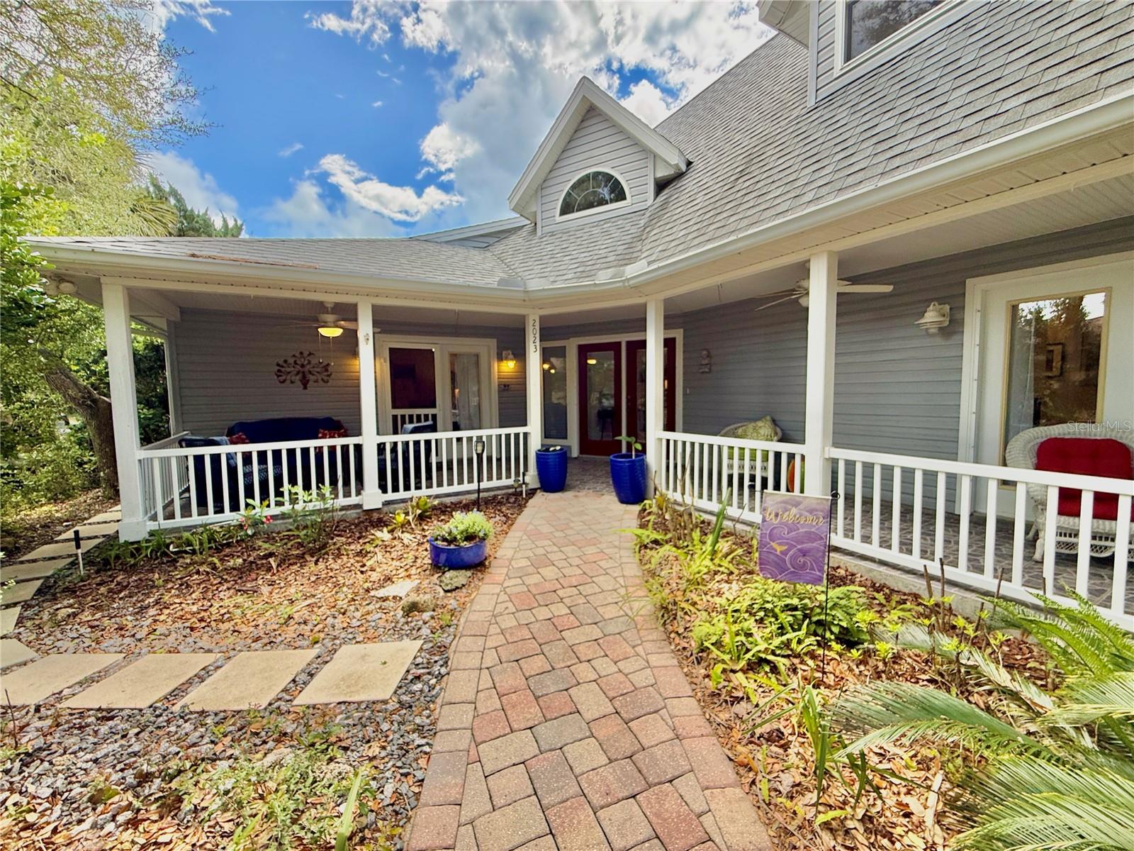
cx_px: 567
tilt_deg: -3.9
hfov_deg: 102.1
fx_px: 459
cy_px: 426
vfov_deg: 85.7
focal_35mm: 14
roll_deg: +0.9
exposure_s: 1/403
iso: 50
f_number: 2.2
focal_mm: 2.22
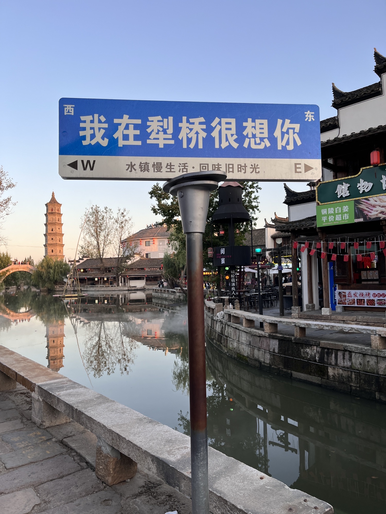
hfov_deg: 53.1
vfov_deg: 67.3
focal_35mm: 26
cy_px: 257
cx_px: 193
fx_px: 387
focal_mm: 5.1
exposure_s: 1/337
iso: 50
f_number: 1.6
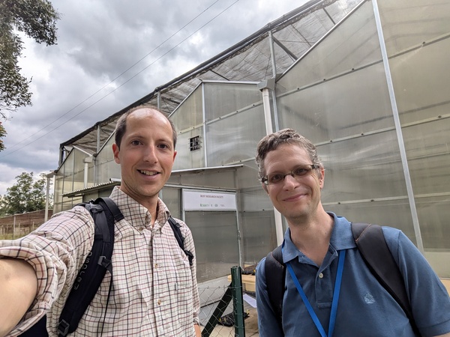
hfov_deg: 79.0
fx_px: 273
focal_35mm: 21
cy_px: 168
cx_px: 225
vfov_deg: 63.4
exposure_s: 1/1131
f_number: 2.2
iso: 44
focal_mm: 2.74
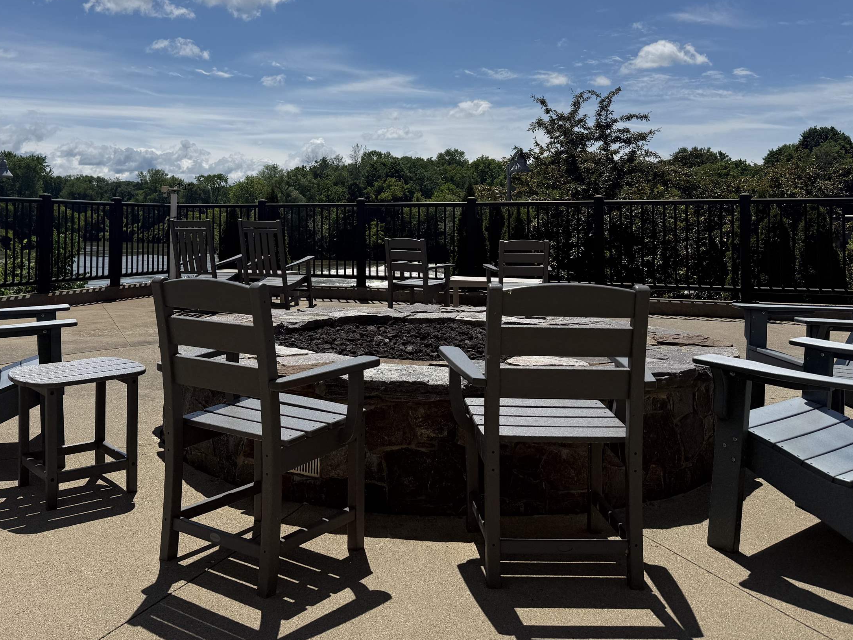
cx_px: 336
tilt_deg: +2.5
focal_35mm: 34
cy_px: 197
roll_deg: -0.1
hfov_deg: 53.5
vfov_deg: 41.1
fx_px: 838
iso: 80
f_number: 1.78
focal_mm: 6.76
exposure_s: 1/10309
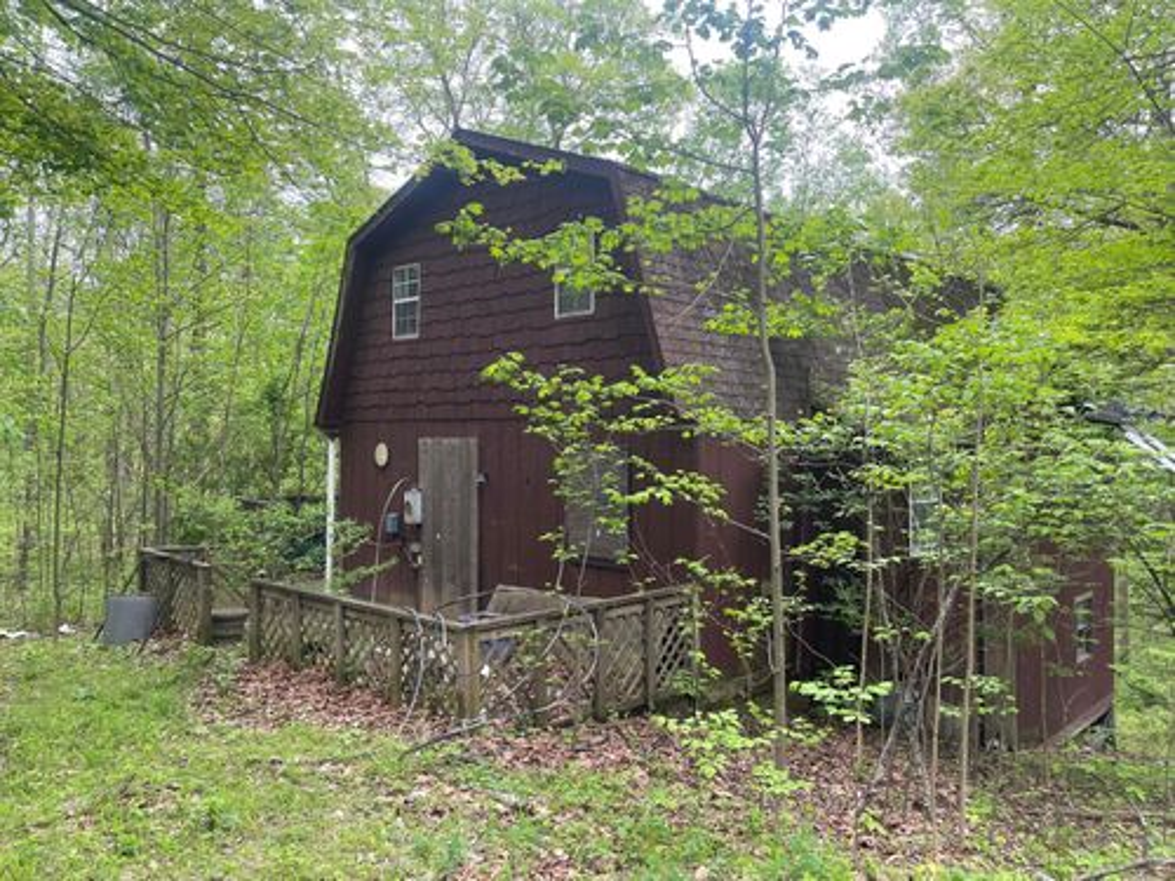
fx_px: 849
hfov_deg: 69.4
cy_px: 440
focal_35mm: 25
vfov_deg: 54.9
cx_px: 588
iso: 64
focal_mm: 5.1
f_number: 1.6
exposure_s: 1/121
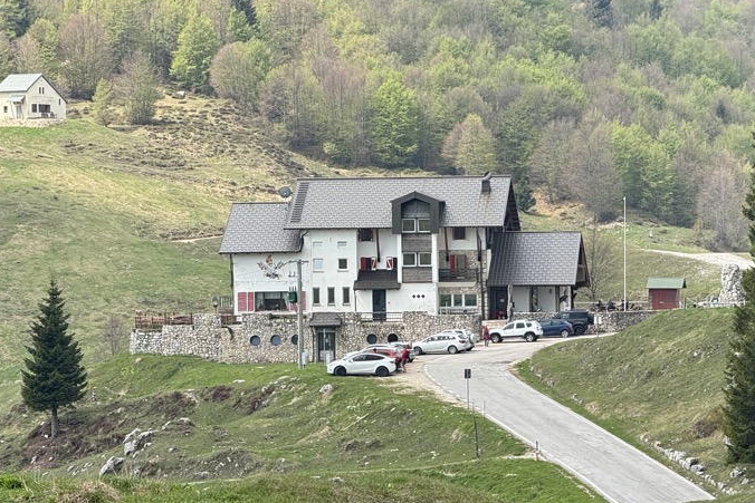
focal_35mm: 189
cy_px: 371
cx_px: 524
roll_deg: +0.7
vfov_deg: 7.3
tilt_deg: -1.2
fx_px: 3964
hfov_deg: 10.9
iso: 50
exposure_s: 1/525
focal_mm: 15.66
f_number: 2.8
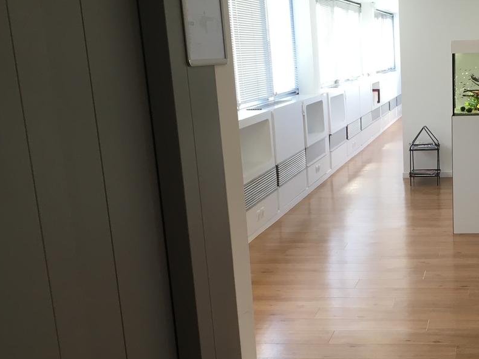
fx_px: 761
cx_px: 399
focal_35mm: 55
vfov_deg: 26.3
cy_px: 252
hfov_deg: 33.7
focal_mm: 4.15
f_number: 2.2
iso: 25
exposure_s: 1/33
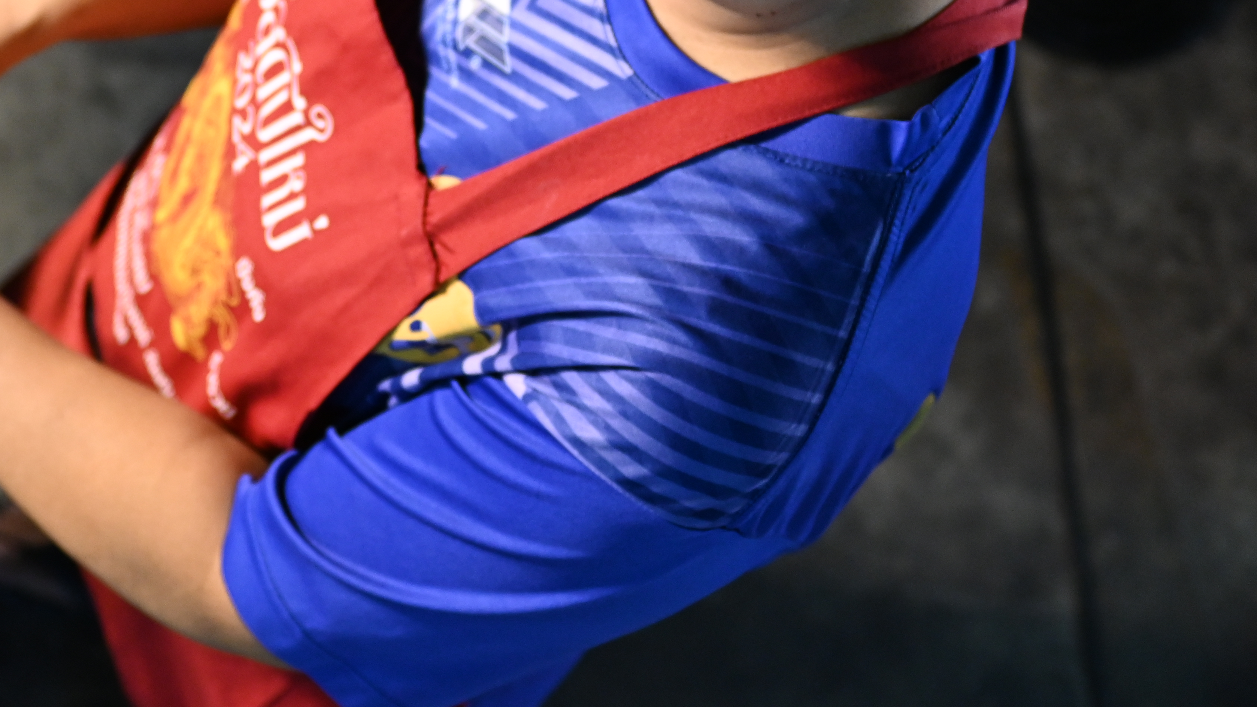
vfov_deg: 16.2
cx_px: 328
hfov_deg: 28.6
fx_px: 2433
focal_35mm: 73
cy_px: 15
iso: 1400
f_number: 2.8
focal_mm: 28
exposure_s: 1/125
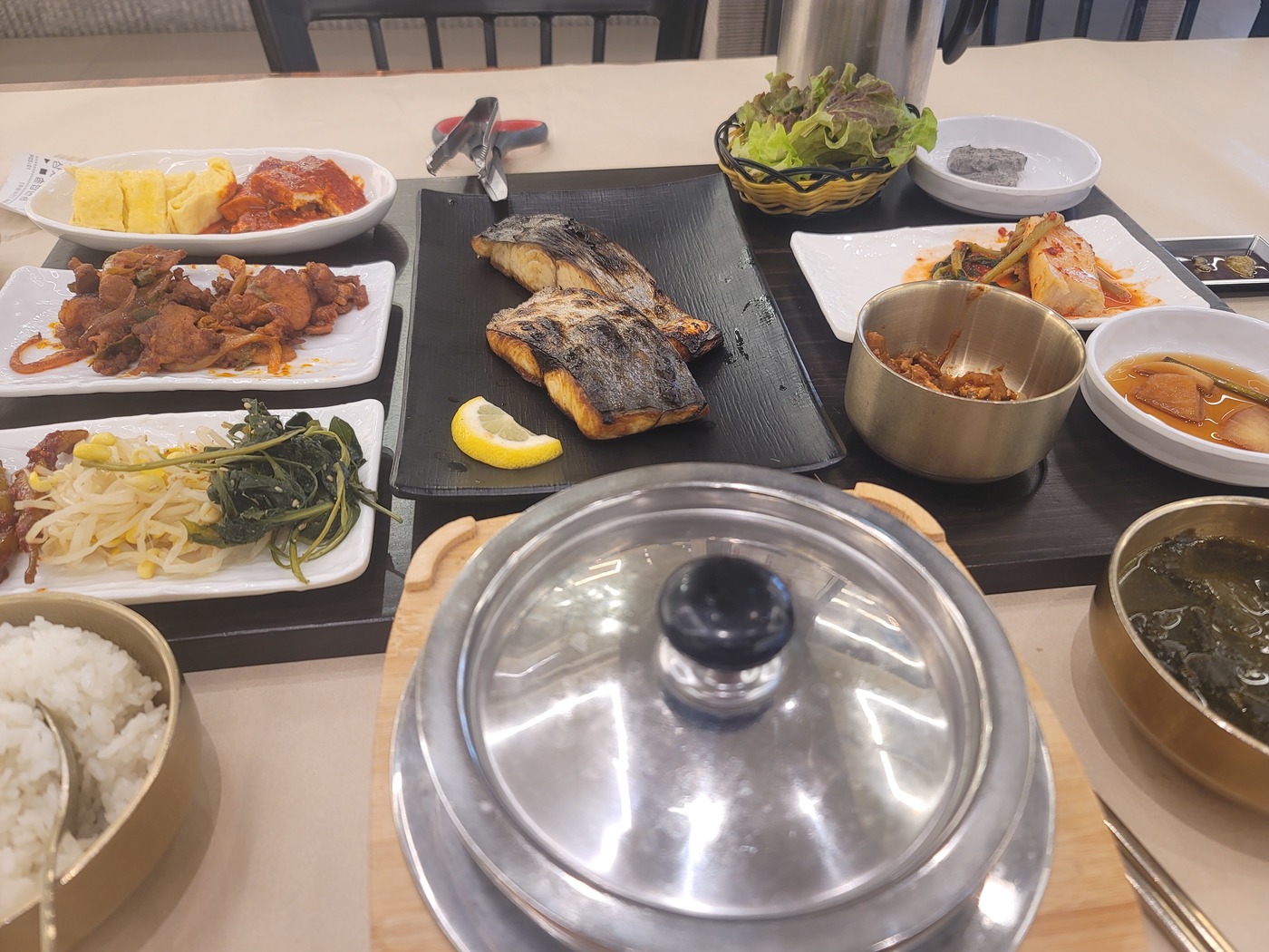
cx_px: 634
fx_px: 916
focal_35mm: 25
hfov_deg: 69.4
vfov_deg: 54.9
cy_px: 476
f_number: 1.8
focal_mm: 7
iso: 100
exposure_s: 1/120
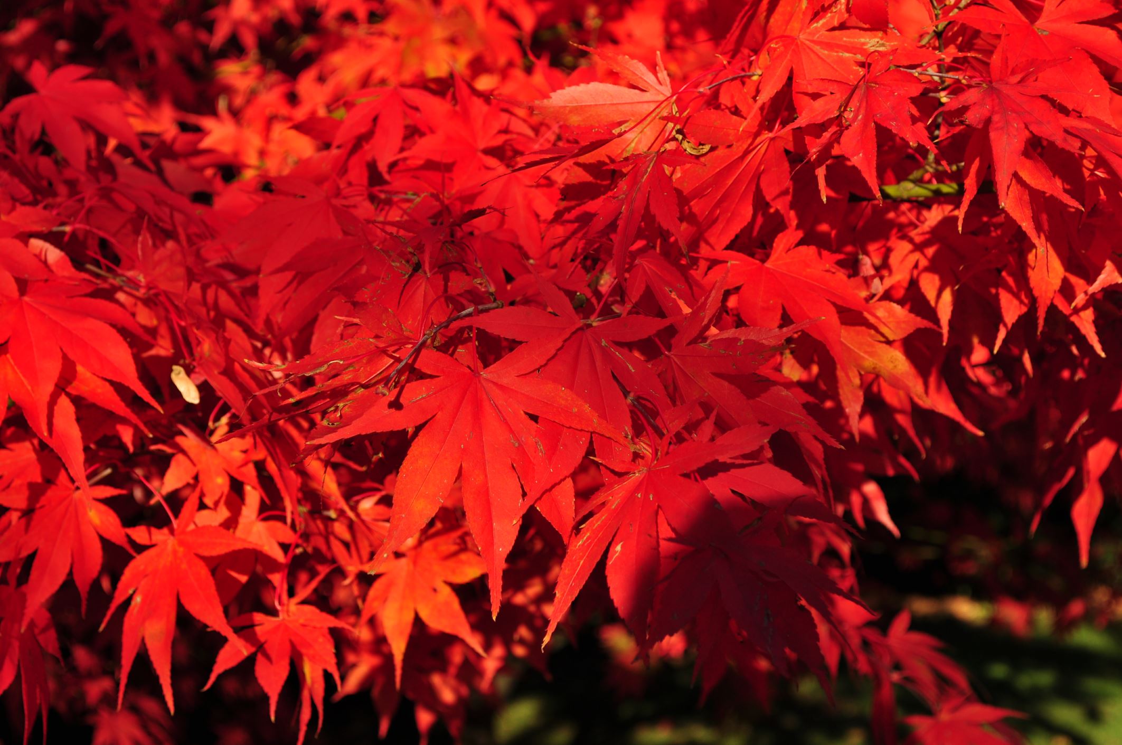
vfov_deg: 18.9
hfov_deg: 28.1
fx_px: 2241
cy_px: 372
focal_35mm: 72
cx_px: 561
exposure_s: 1/400
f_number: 9
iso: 200
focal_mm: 48
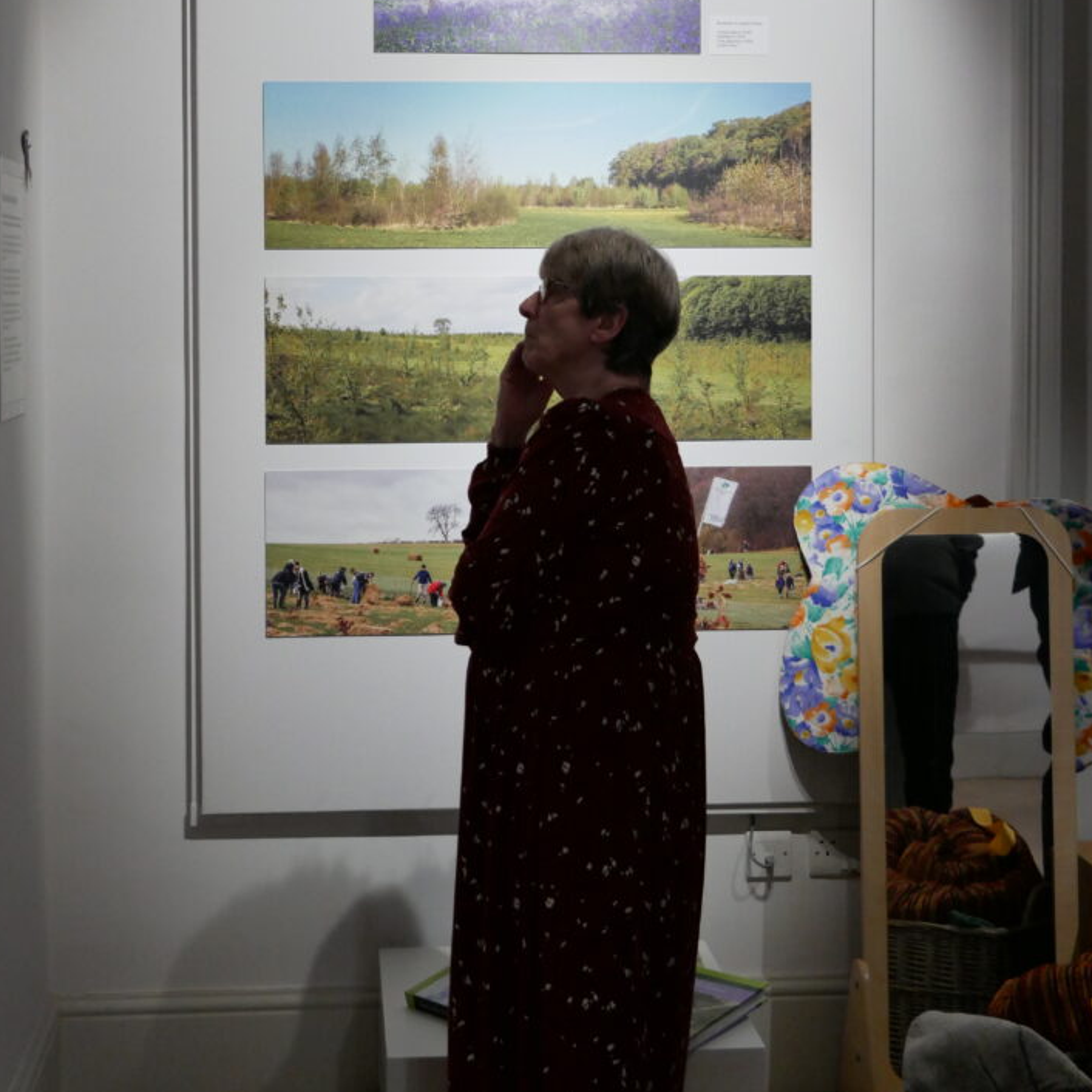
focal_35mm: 64
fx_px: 2284
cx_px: 503
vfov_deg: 26.7
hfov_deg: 26.9
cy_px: 349
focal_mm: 25
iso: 2000
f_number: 4.5
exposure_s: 1/60
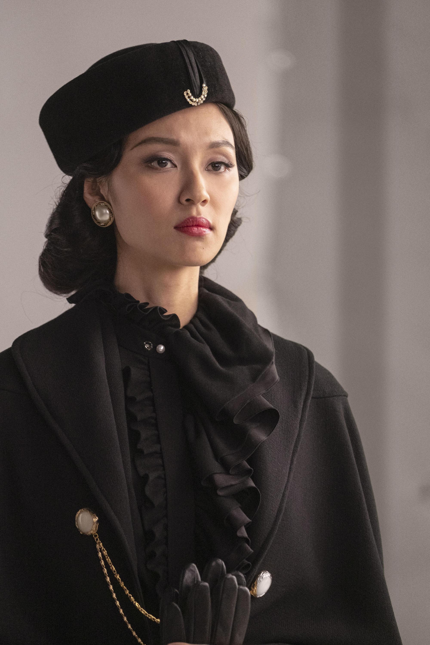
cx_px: 215
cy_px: 322
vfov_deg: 9.8
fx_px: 3762
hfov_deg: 6.5
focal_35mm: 210
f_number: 2.8
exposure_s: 1/125
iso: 800
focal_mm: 140
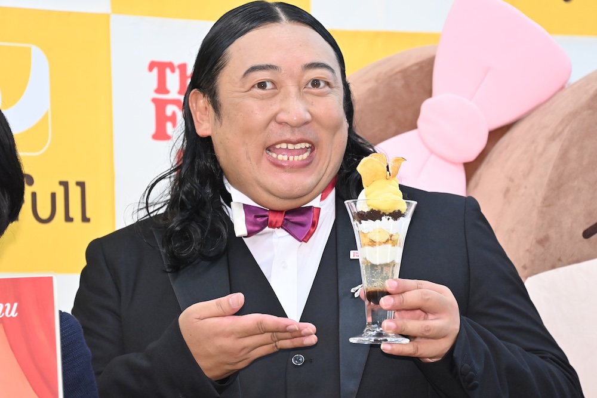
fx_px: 4975
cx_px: 298
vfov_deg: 4.6
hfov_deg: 6.9
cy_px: 199
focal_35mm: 300
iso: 6400
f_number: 7.1
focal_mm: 300
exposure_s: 1/200
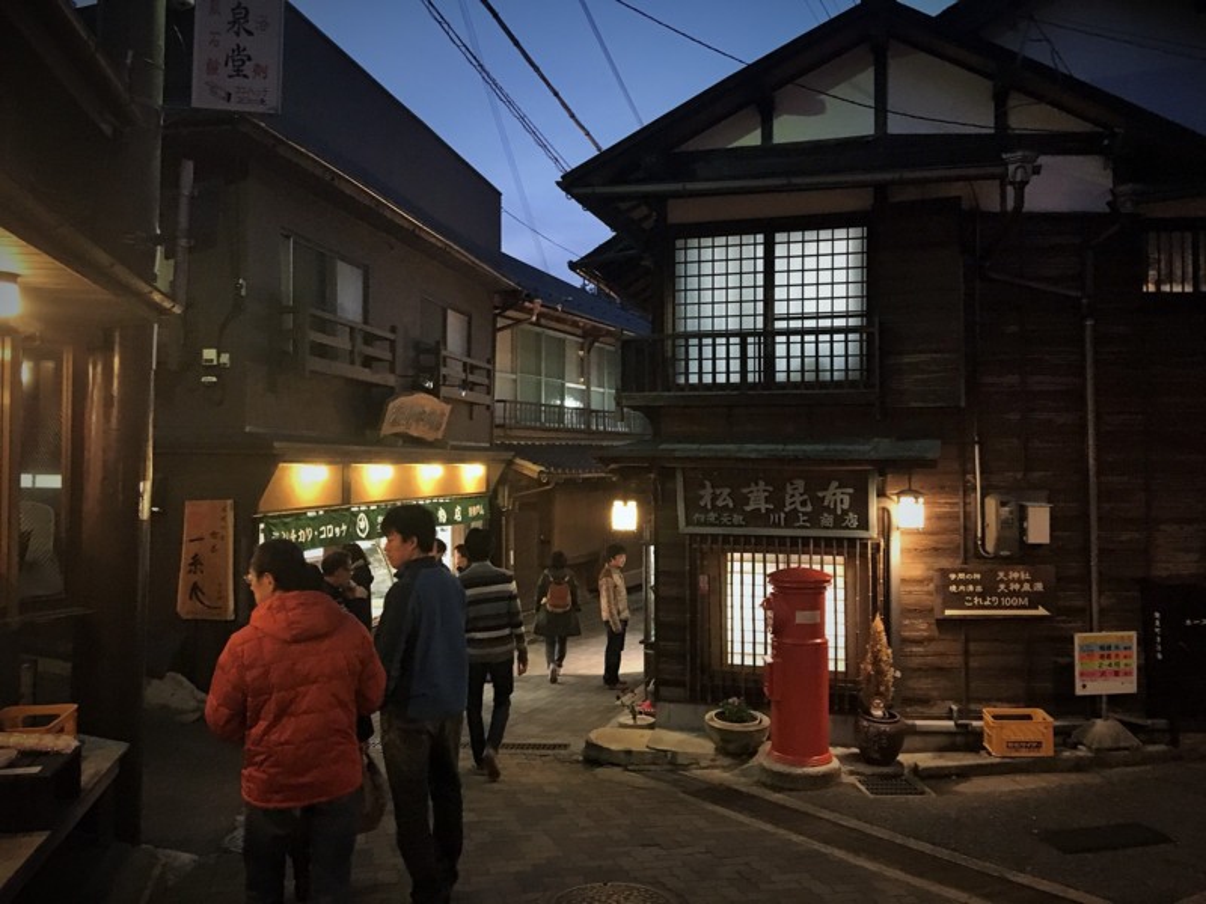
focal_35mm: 29
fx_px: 1010
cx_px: 603
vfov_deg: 48.2
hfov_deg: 61.7
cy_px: 452
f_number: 2.2
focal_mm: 4.15
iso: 250
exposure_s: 1/15
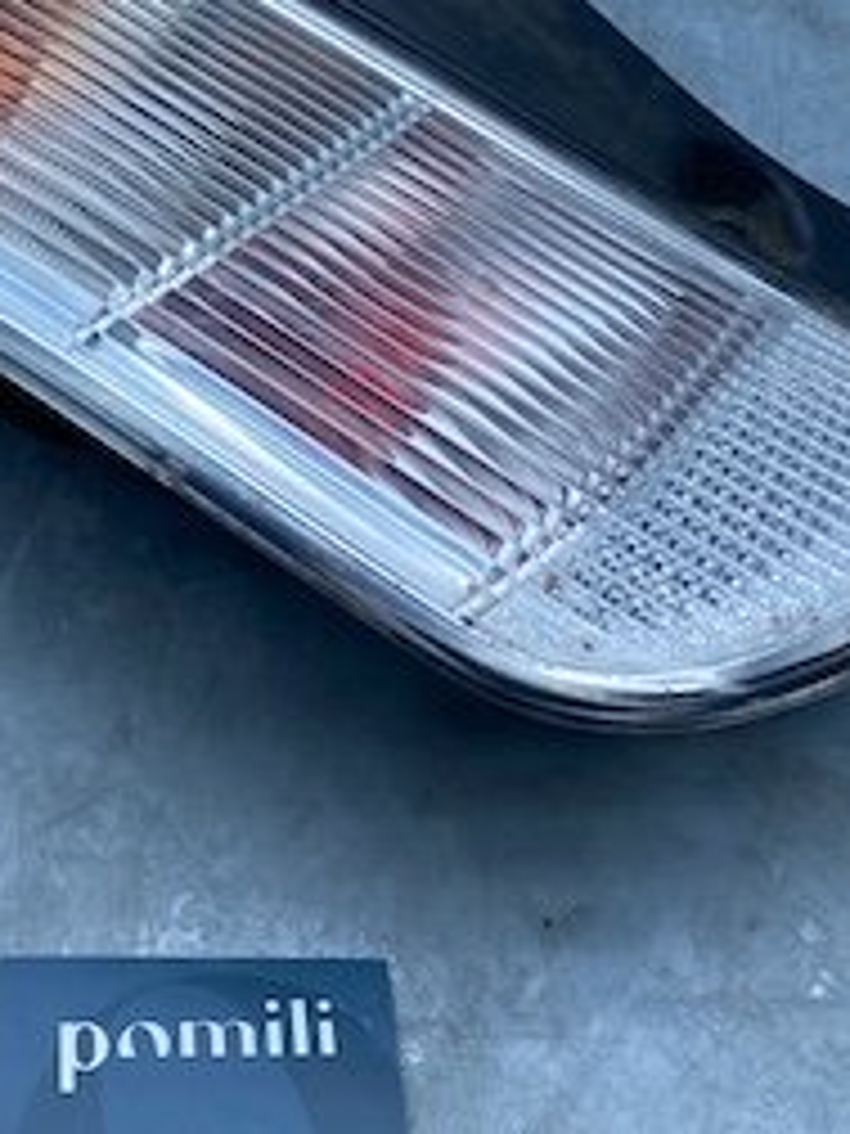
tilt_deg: -47.5
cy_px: -4
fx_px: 2161
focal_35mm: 66
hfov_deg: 21.8
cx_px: 108
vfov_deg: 27.7
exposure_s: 1/905
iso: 32
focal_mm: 4.25
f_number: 1.8
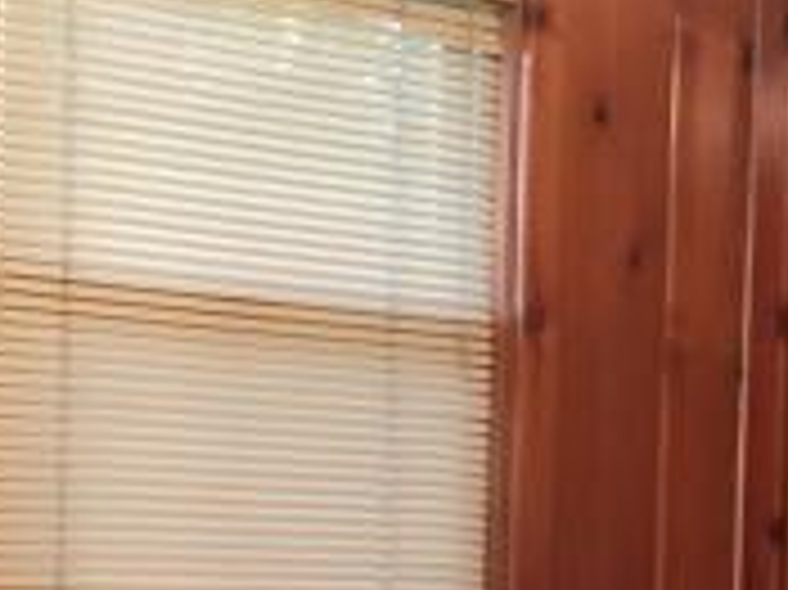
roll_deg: -1.8
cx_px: 257
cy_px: 698
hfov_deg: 18.5
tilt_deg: -3.3
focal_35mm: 106
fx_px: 2411
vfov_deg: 13.6
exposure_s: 1/15
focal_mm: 4.15
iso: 200
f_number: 2.2
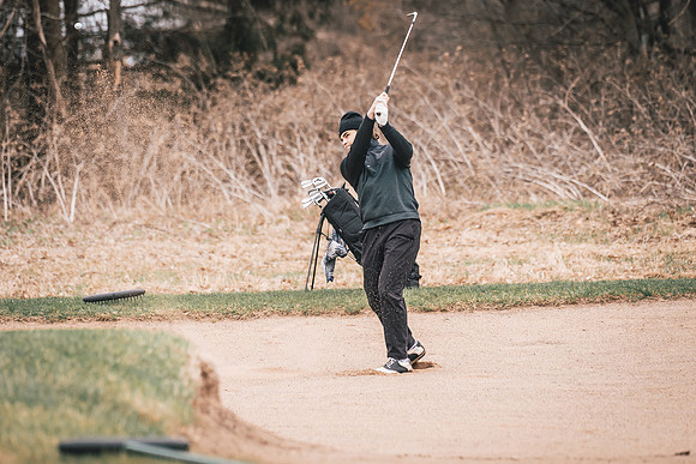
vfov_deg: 5.9
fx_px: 4515
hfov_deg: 8.8
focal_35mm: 233
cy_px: 229
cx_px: 361
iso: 640
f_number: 2.8
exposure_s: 1/3200
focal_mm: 150
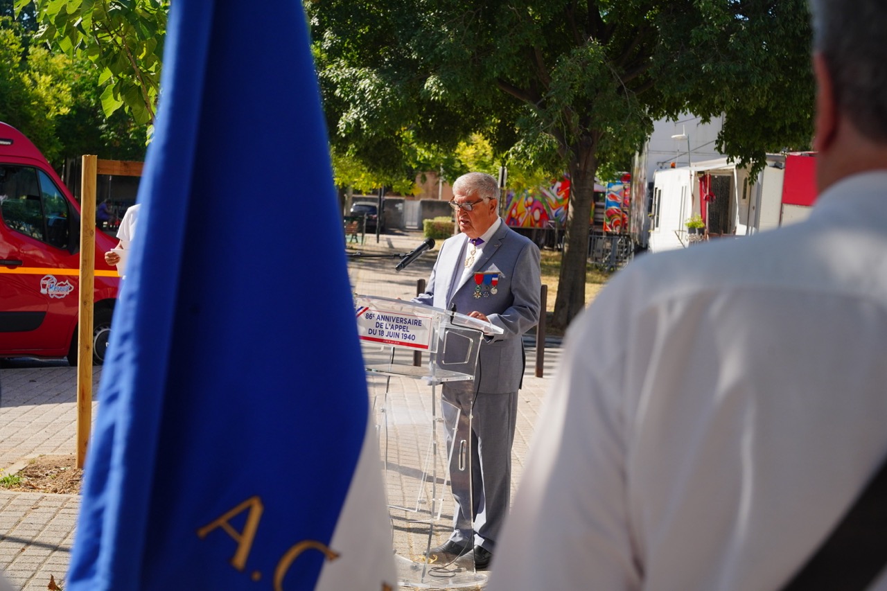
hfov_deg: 28.8
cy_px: 296
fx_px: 1724
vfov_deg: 19.5
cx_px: 444
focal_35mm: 70
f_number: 8
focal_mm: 70
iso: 800
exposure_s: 1/1250
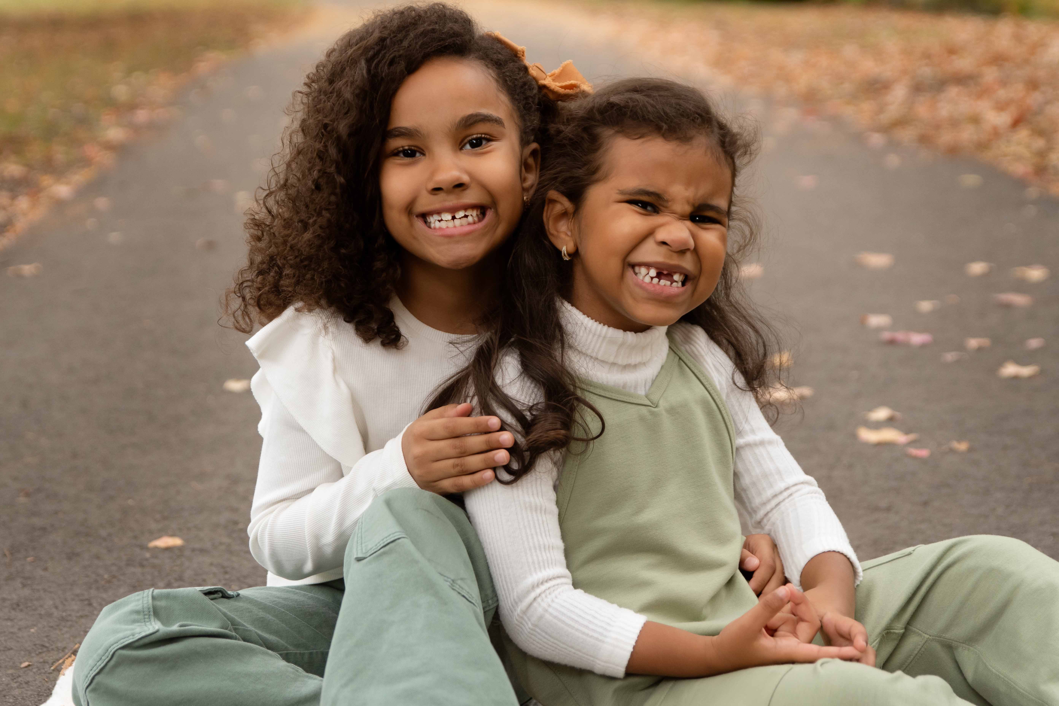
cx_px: 530
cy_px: 353
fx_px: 2294
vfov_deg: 17.5
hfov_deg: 26.0
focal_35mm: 78
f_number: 2.8
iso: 400
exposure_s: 1/160
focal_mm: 52
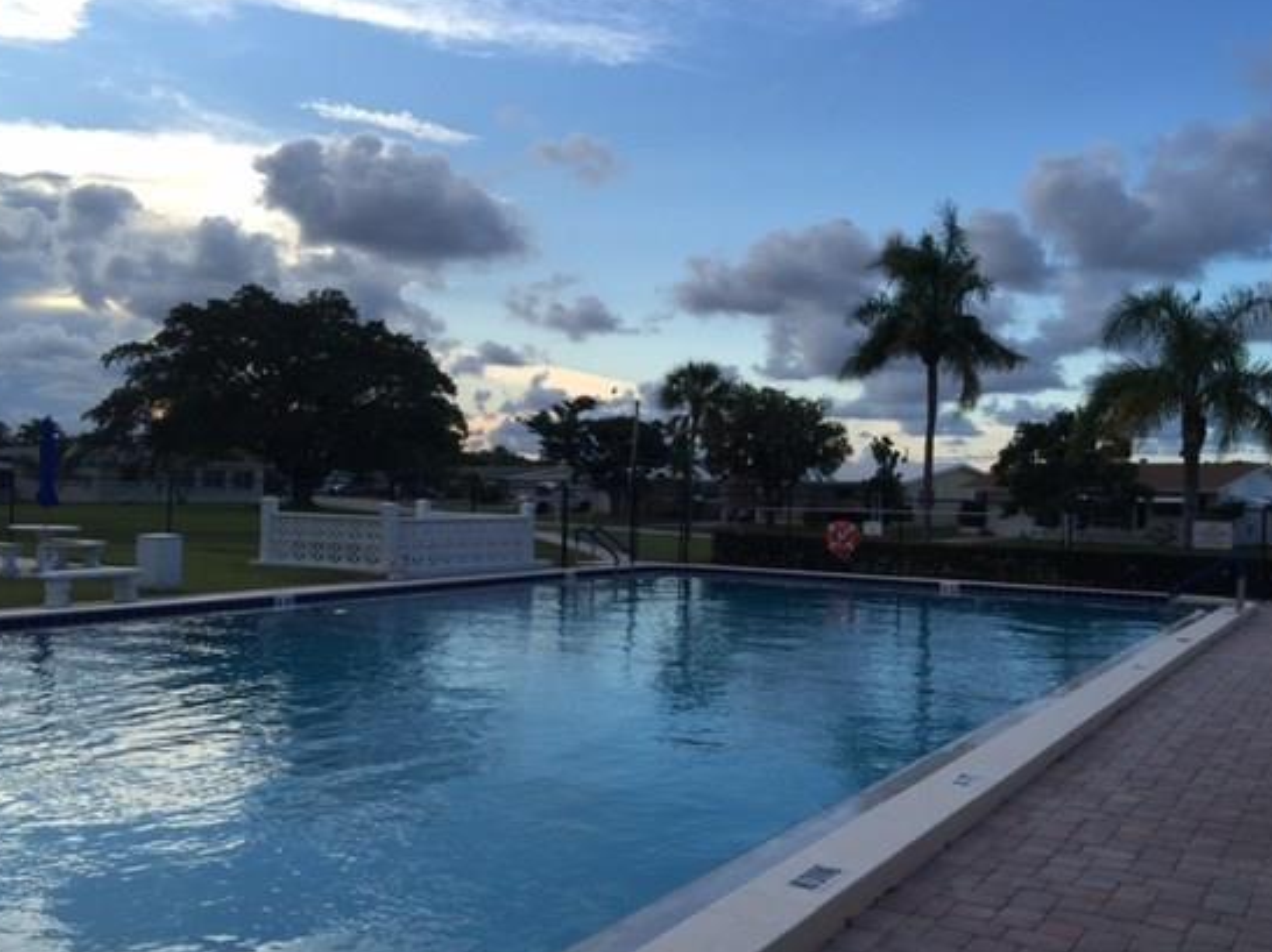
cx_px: 673
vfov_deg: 41.7
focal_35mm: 34
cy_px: 505
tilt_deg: +0.0
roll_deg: -2.6
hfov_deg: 53.9
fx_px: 1249
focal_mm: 4.15
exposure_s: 1/694
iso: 32
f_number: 2.2
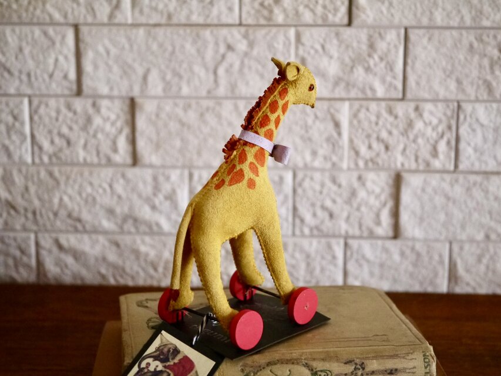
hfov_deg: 32.2
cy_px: 188
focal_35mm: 60
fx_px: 869
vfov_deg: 24.4
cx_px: 250
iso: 1600
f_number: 2.8
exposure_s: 1/40
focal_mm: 30
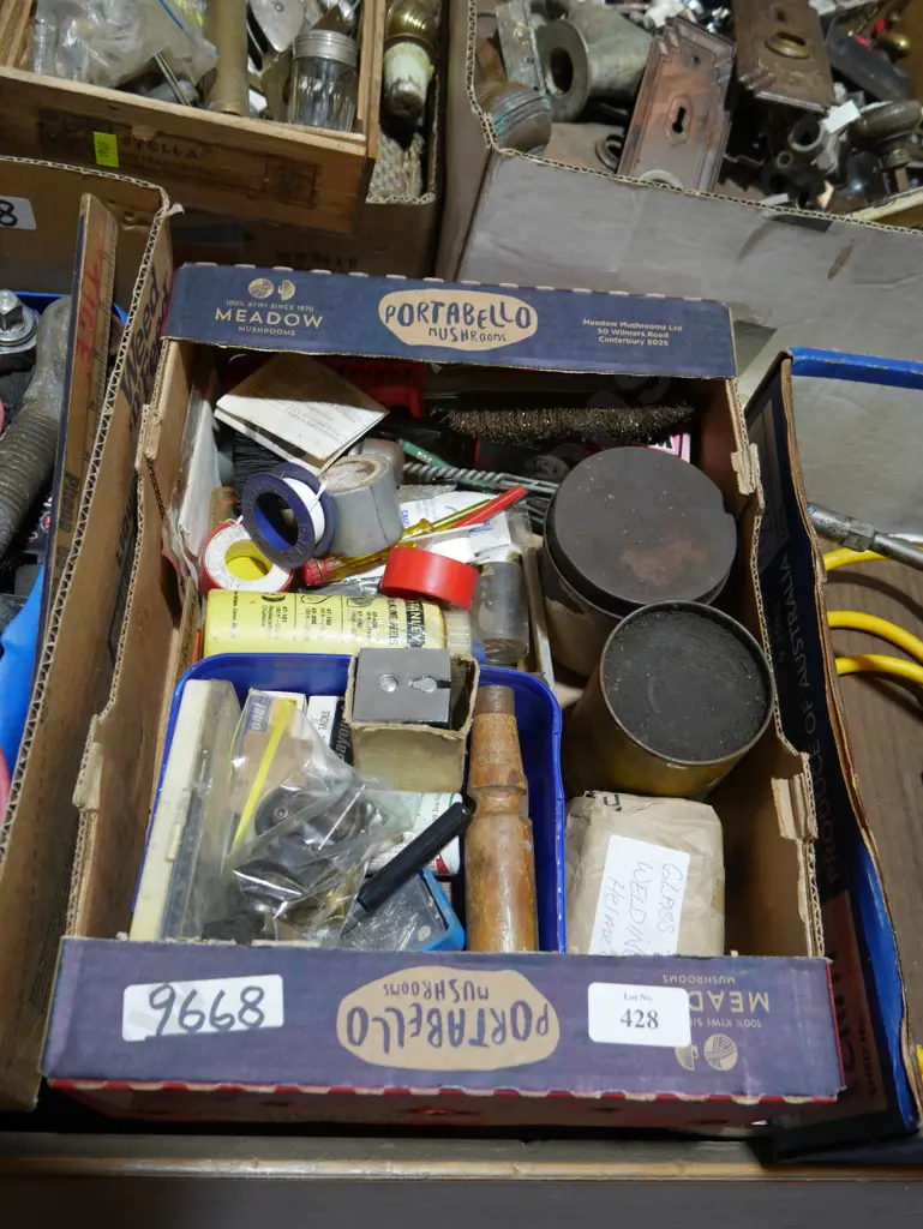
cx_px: 462
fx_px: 1066
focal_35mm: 30
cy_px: 614
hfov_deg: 46.8
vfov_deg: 59.9
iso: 200
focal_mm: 15
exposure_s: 1/60
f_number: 3.6
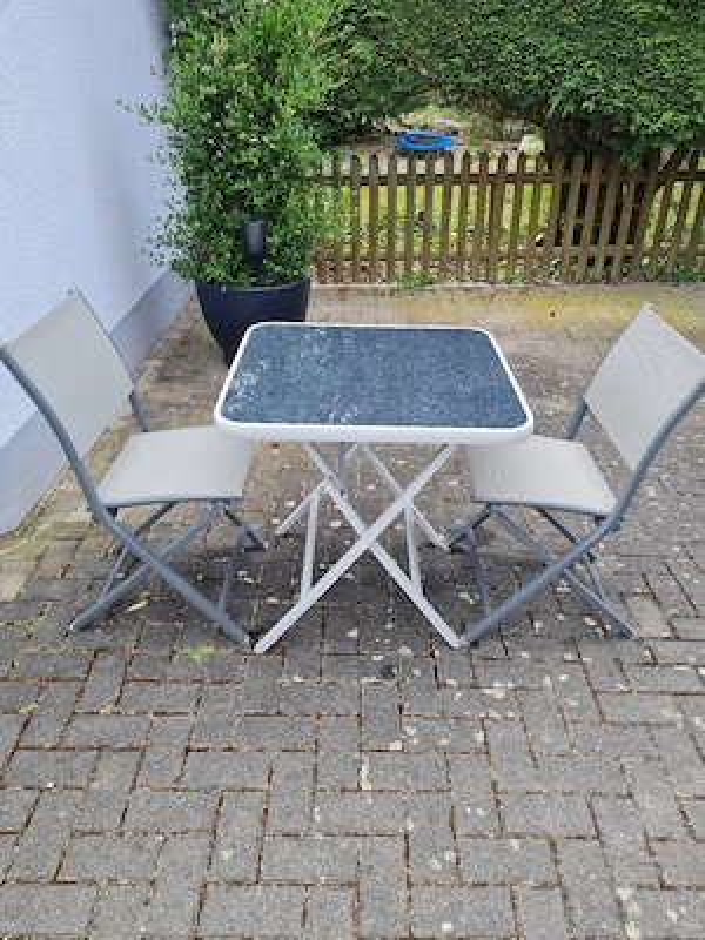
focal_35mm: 26
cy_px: 470
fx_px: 706
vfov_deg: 67.3
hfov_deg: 53.1
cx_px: 352
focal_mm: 5.4
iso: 50
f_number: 1.8
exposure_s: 1/196
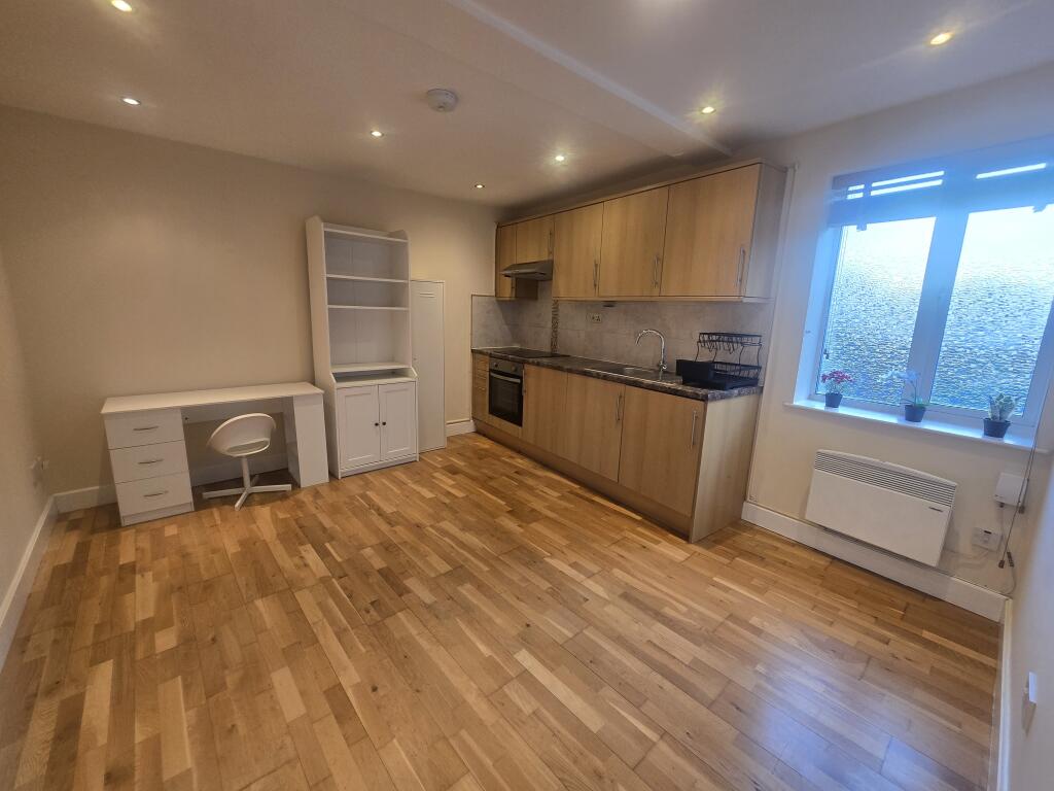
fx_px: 396
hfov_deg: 106.2
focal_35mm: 13
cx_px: 527
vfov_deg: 89.9
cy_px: 396
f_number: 2.2
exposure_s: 1/50
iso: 80
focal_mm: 2.2
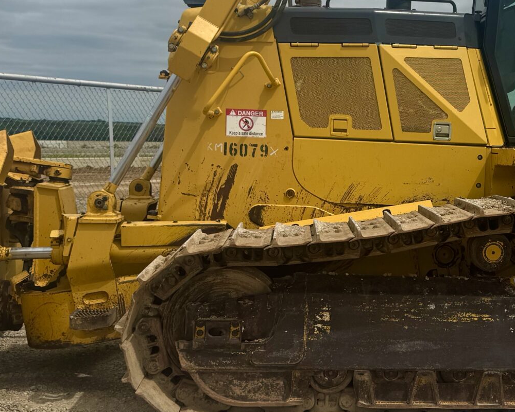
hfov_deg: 30.4
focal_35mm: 60
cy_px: 183
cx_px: 435
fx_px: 915
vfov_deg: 25.4
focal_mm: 6.76
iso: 80
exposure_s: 1/7937
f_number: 1.78
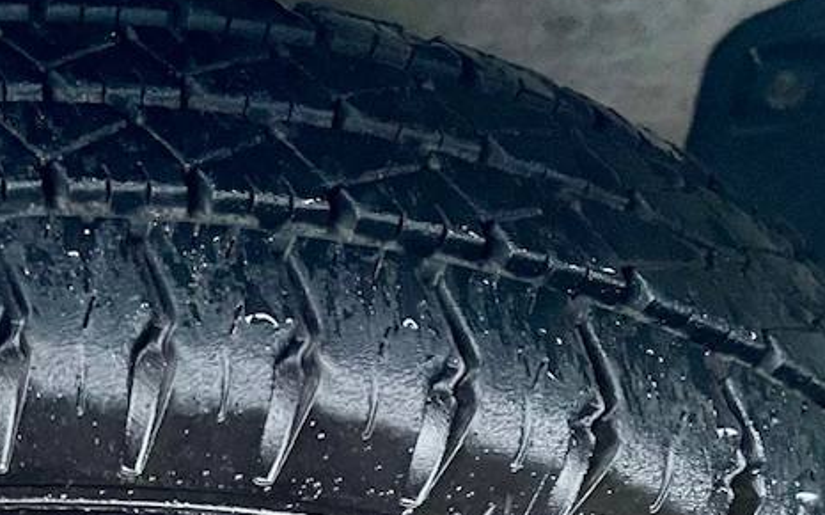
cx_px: -9
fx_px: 1640
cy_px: 797
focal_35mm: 73
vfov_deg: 16.1
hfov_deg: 26.6
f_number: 1.6
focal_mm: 5.1
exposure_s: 1/60
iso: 500
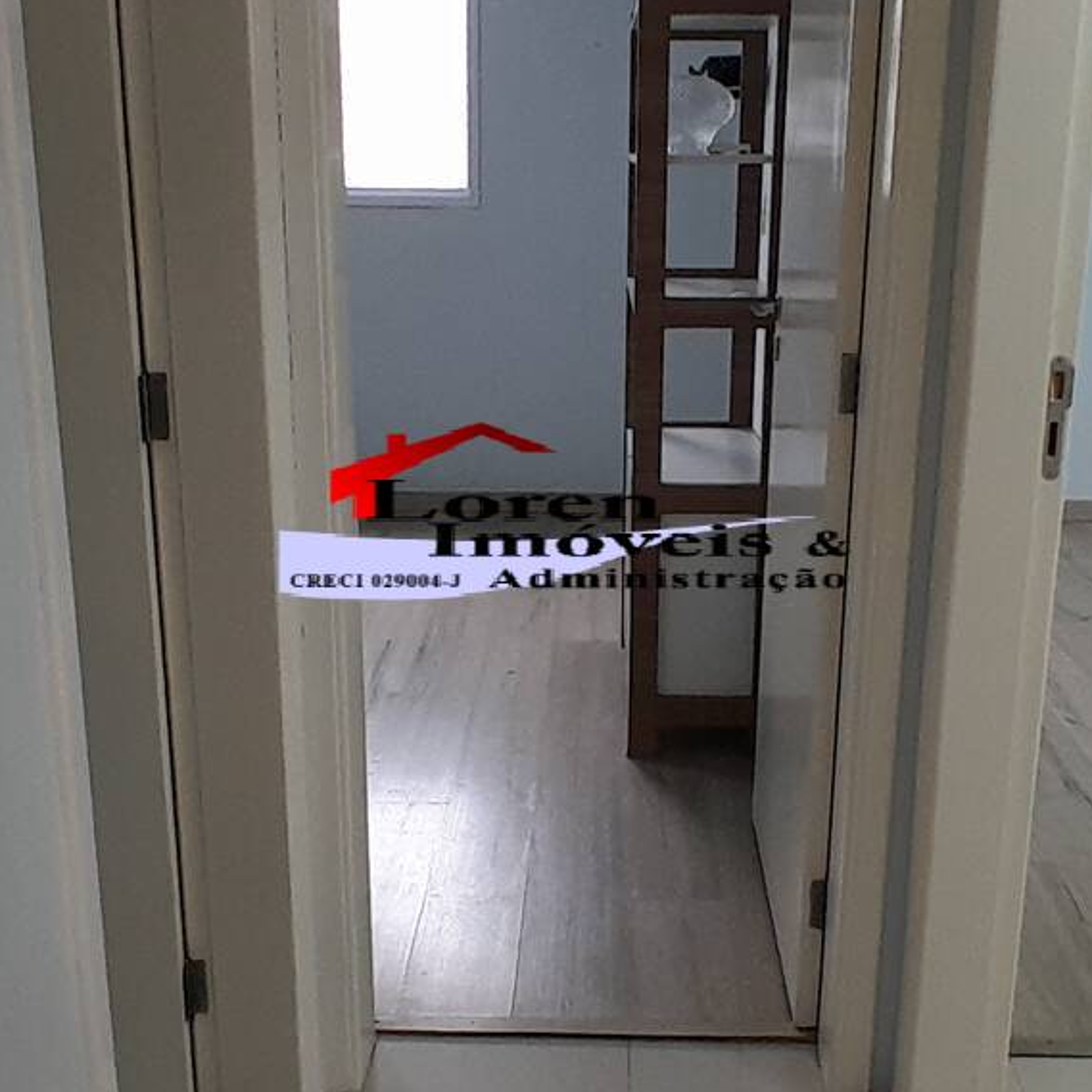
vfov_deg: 43.8
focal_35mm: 38
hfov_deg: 43.9
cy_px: 507
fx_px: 1356
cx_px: 566
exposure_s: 1/40
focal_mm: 1.46
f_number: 2.2
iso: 80
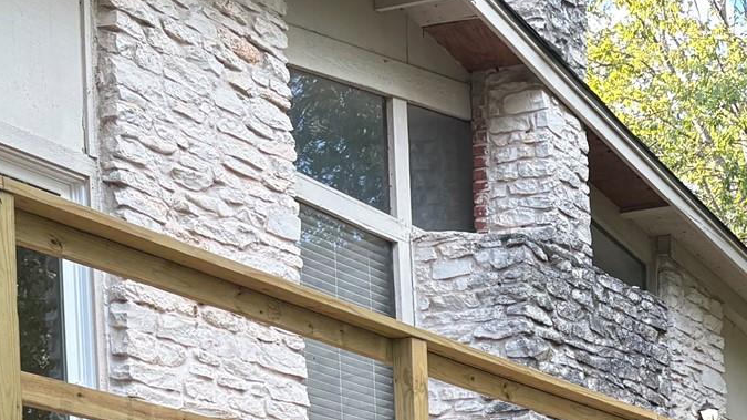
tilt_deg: -2.1
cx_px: 1030
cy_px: 827
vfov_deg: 12.5
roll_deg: +1.0
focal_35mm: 86
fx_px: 1703
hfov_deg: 21.7
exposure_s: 1/121
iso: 40
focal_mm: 5.96
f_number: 1.6
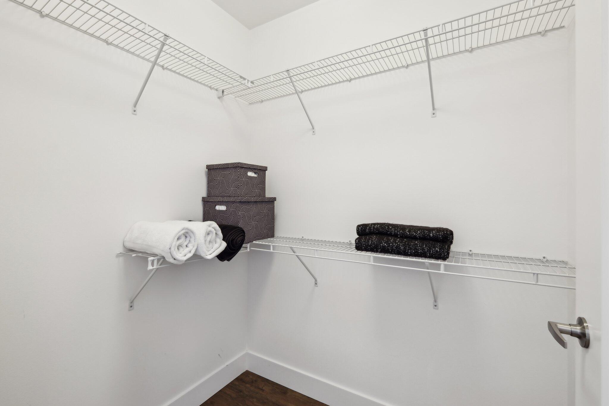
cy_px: 203
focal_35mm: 15
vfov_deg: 77.3
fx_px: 254
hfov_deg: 100.4
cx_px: 304
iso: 400
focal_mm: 10
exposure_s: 1/6
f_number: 8
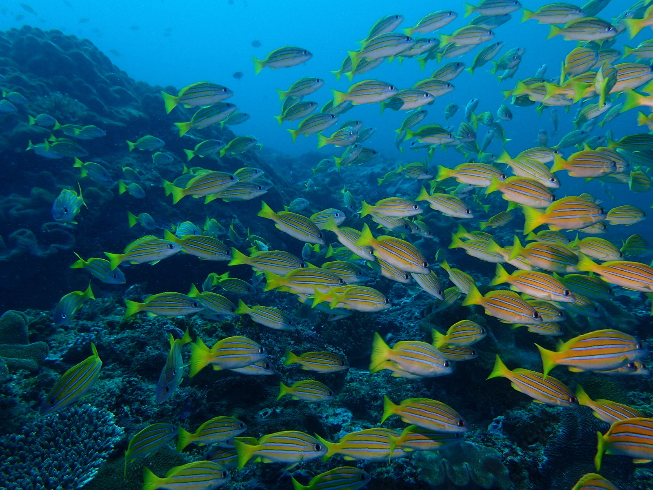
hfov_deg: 69.4
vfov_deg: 54.9
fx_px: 472
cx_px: 326
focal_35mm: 25
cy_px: 245
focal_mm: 4.5
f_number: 2.8
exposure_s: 1/200
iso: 100
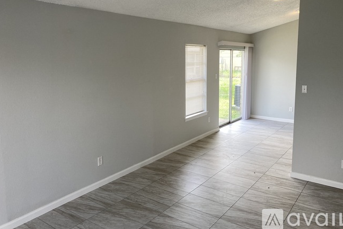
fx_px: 286
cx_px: 171
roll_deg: +0.3
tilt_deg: -6.2
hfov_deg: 61.9
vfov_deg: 43.5
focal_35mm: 30
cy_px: 98
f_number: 1.8
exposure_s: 1/120
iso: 32
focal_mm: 3.99
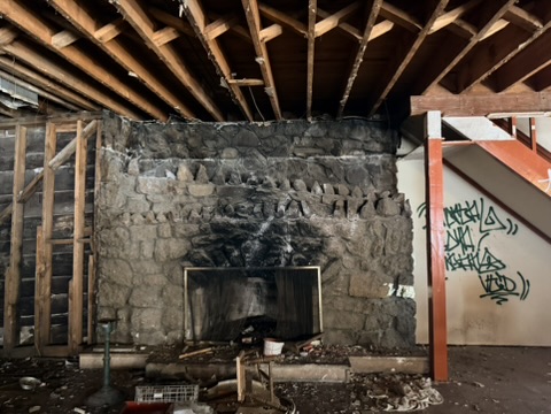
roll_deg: -0.3
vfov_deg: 56.8
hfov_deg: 71.6
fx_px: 382
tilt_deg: +2.2
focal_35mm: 24
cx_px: 276
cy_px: 207
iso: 1000
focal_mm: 6.76
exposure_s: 1/30
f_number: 1.78
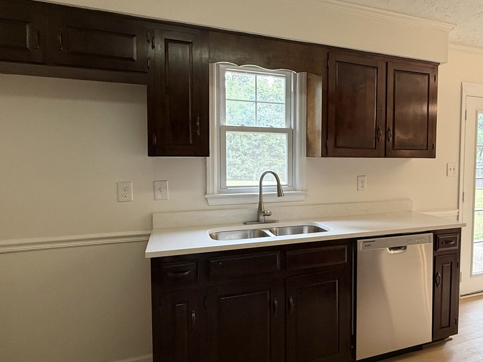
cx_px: 329
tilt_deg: -1.9
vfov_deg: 54.9
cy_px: 175
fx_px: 349
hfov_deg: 67.2
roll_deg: -0.2
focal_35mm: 25
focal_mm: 2.22
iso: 160
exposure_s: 1/120
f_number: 2.2
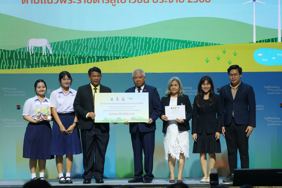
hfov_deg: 14.1
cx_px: 141
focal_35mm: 146
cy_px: 94
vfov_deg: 9.4
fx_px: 1144
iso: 1600
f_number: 4
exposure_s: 1/500
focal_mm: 146
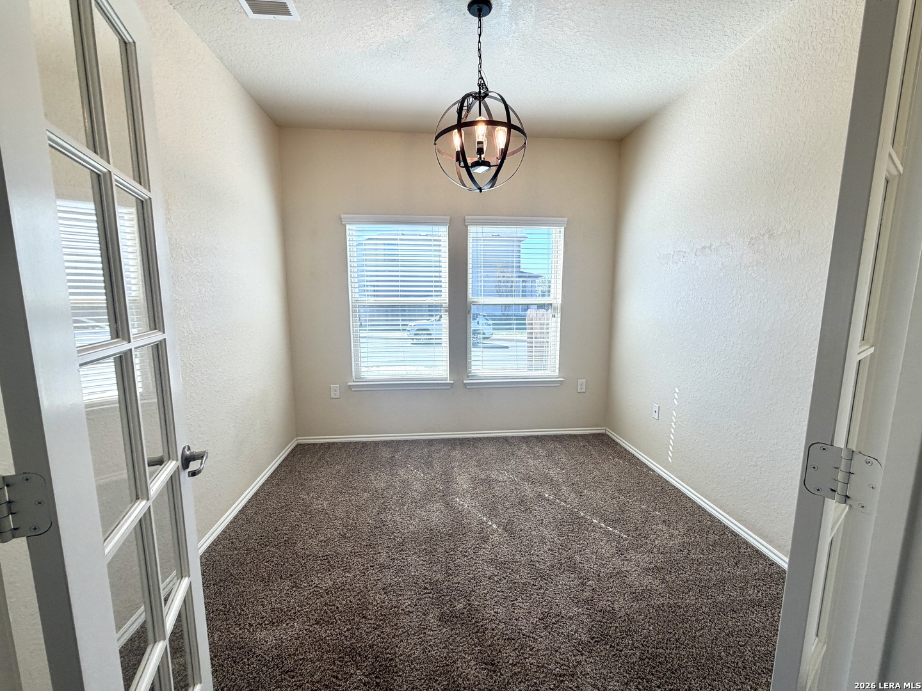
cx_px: 461
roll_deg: +0.9
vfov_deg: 85.7
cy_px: 346
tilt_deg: -8.5
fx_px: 373
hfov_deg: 102.1
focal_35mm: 14
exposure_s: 1/120
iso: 32
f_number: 2.2
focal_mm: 2.22
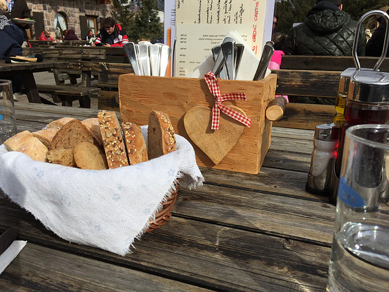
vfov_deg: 48.2
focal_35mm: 29
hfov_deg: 61.7
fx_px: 326
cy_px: 146
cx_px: 194
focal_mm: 4.15
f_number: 2.2
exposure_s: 1/5650
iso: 32
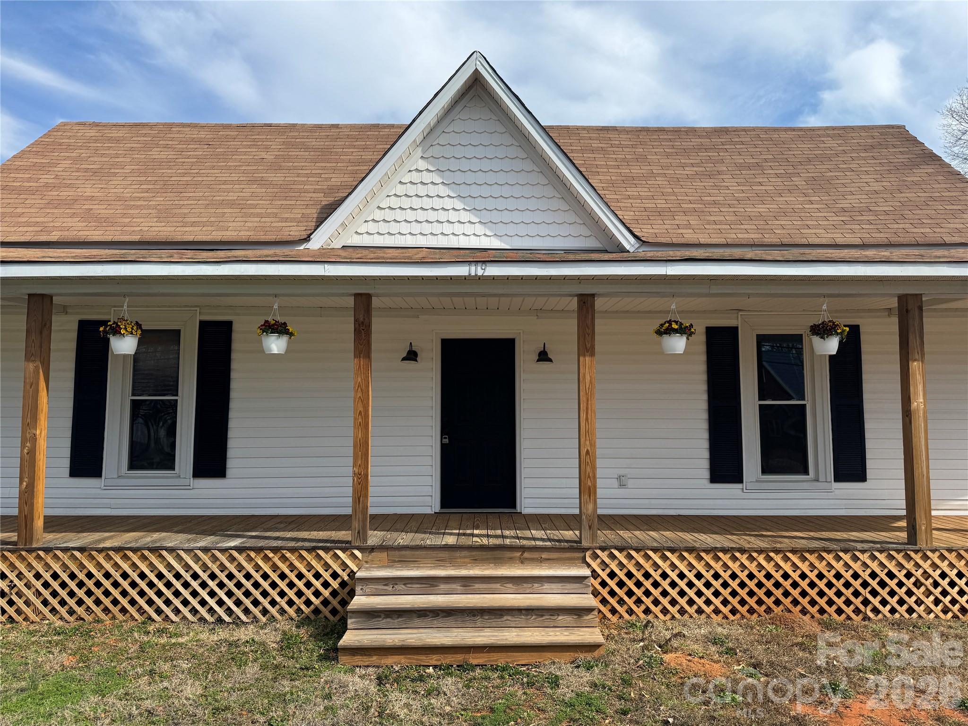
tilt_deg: +4.3
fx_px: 671
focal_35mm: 24
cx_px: 484
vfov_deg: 56.8
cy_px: 363
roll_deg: +0.2
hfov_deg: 71.6
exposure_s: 1/3413
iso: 80
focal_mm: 6.76
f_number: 1.78
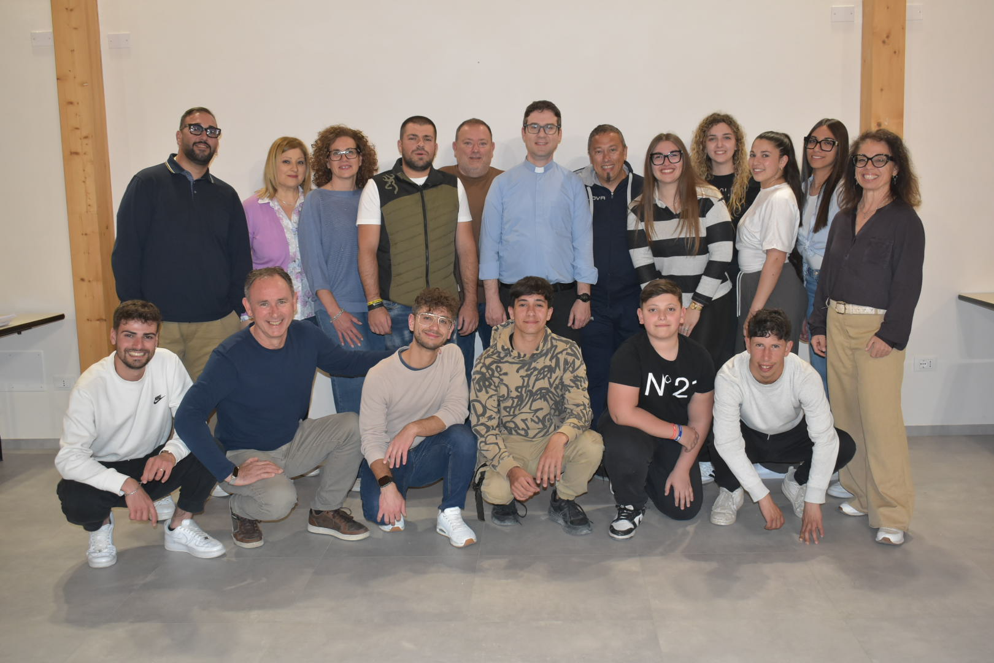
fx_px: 1035
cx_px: 497
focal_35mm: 38
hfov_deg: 51.3
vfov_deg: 35.5
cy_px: 332
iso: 1250
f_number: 5
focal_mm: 25
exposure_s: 1/125
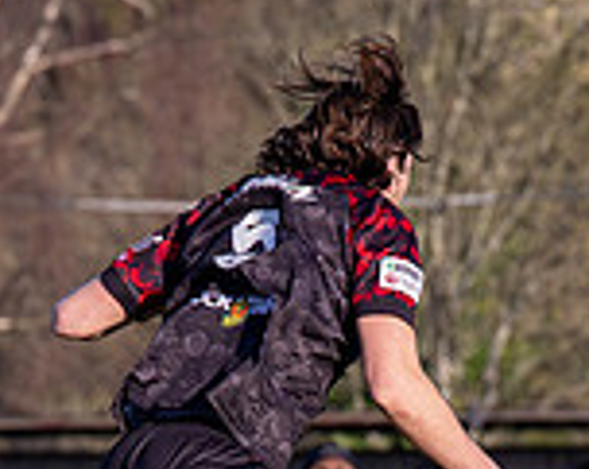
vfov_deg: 1.7
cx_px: 223
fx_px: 15955
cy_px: 802
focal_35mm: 917
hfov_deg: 2.1
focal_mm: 115
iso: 800
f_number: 4
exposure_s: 1/6400
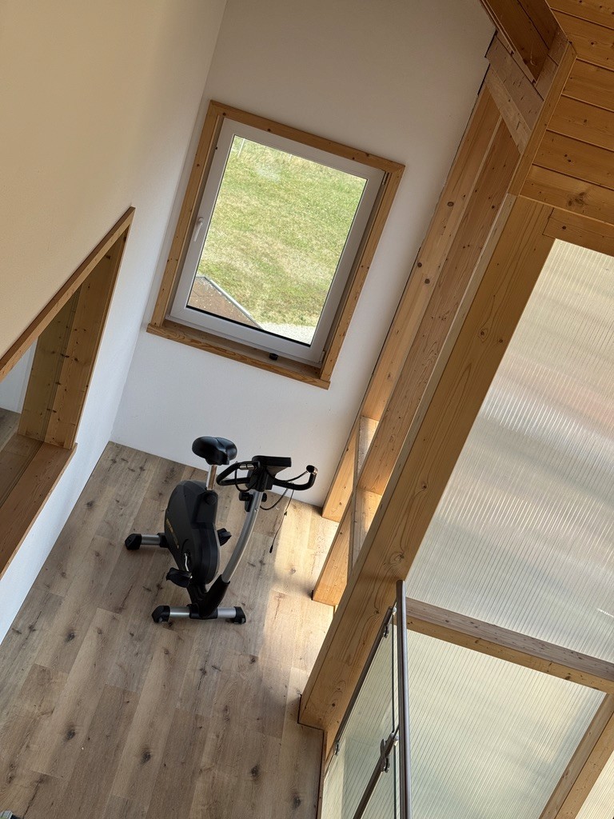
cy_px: 410
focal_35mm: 48
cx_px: 307
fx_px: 1135
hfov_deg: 30.3
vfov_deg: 39.7
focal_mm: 6.76
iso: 64
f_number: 1.78
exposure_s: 1/888
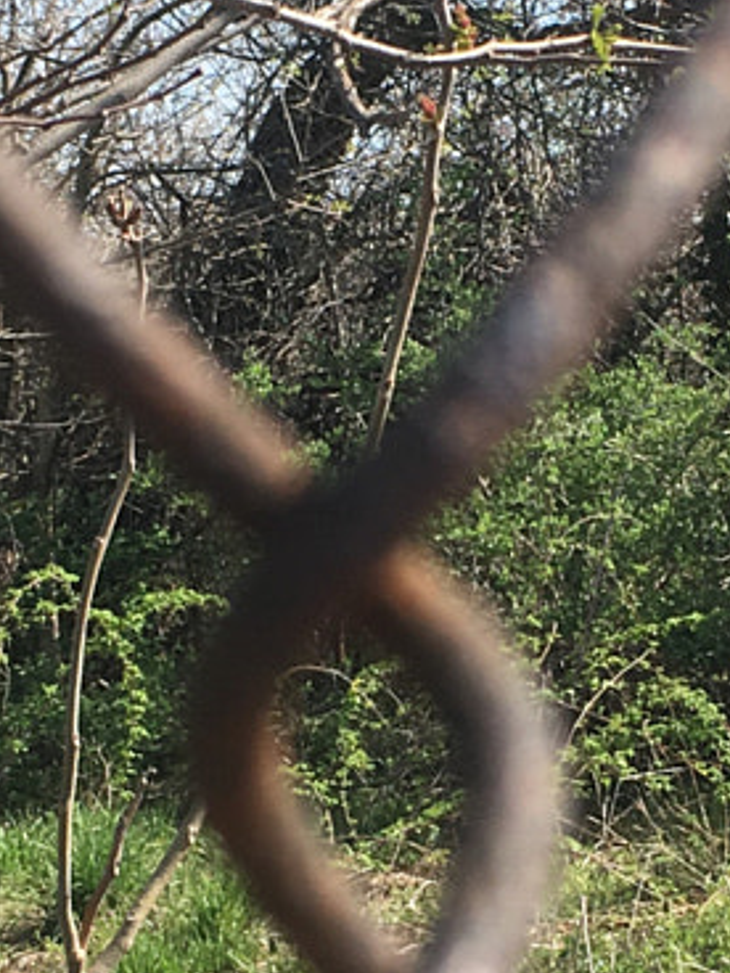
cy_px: 595
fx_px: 3543
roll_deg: +3.6
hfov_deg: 11.8
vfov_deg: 15.6
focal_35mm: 126
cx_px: 484
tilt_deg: -2.5
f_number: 2.2
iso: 25
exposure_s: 1/699
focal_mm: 4.15
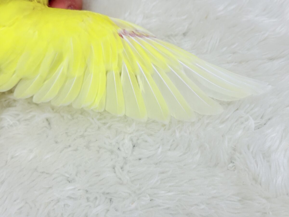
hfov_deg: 36.8
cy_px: 108
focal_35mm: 52
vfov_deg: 28.0
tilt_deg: -54.7
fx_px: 434
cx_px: 144
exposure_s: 1/100
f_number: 1.6
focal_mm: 5.96
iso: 40
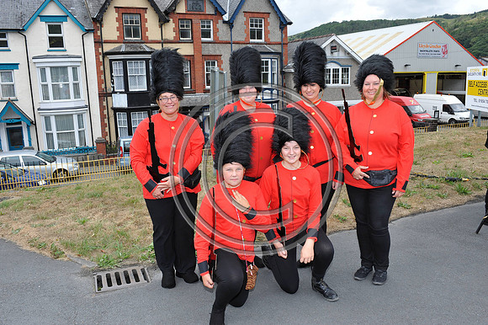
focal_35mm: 31
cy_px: 162
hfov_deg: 60.3
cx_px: 244
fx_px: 420
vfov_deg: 42.3
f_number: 10
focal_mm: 31
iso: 400
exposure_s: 1/250
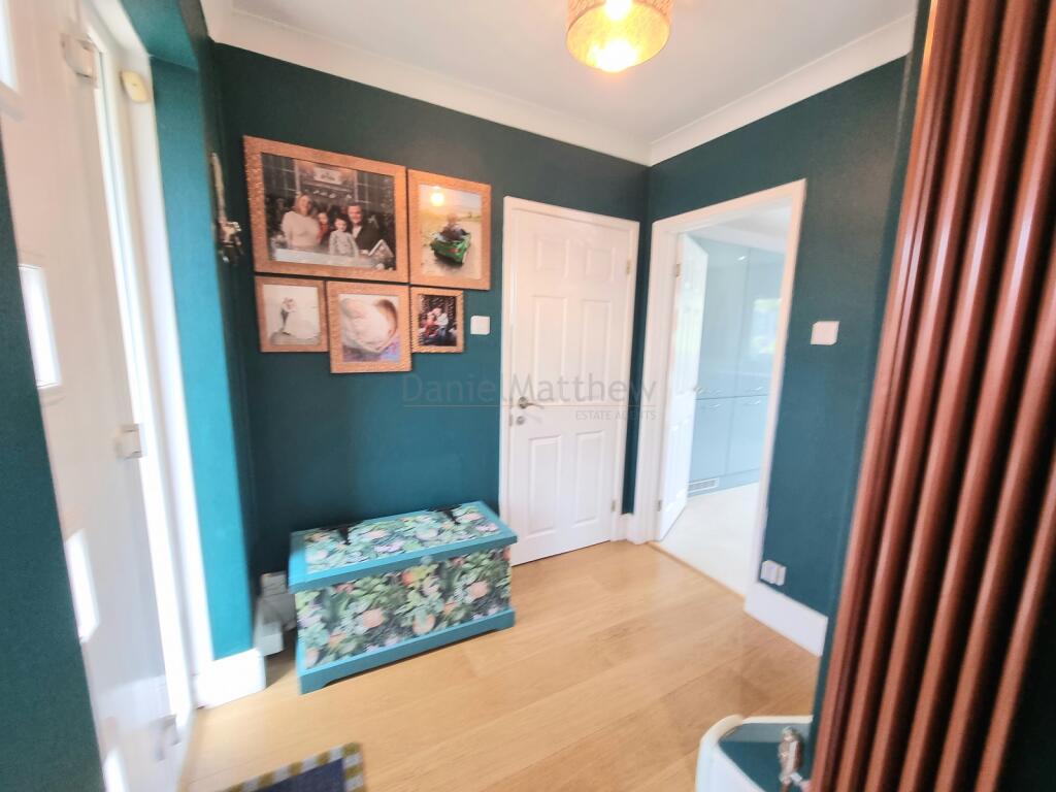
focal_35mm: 13
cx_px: 528
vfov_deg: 89.9
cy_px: 396
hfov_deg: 106.2
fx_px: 397
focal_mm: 2.2
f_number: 2.2
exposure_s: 1/50
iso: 125
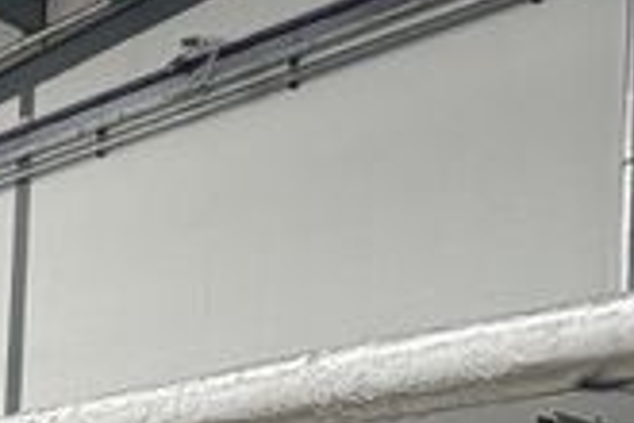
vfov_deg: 12.8
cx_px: -77
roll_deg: -2.5
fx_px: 1726
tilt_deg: +2.7
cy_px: 748
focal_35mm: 98
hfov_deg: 19.8
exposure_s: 1/148
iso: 50
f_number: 2.2
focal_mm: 2.22
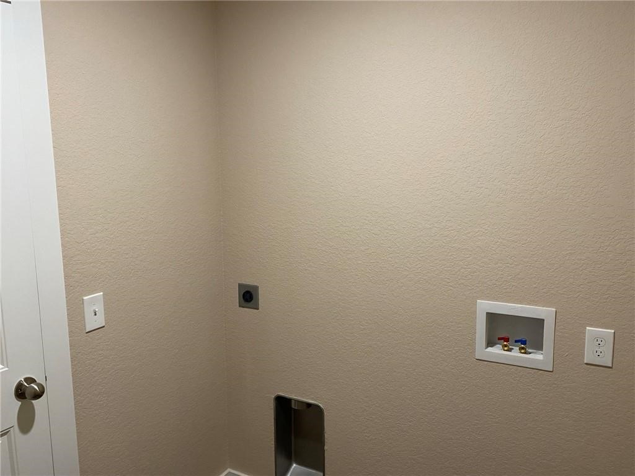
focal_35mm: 26
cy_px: 238
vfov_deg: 53.1
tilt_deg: -8.3
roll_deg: +0.6
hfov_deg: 67.3
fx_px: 477
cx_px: 318
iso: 160
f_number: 1.8
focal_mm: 4.25
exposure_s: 1/60
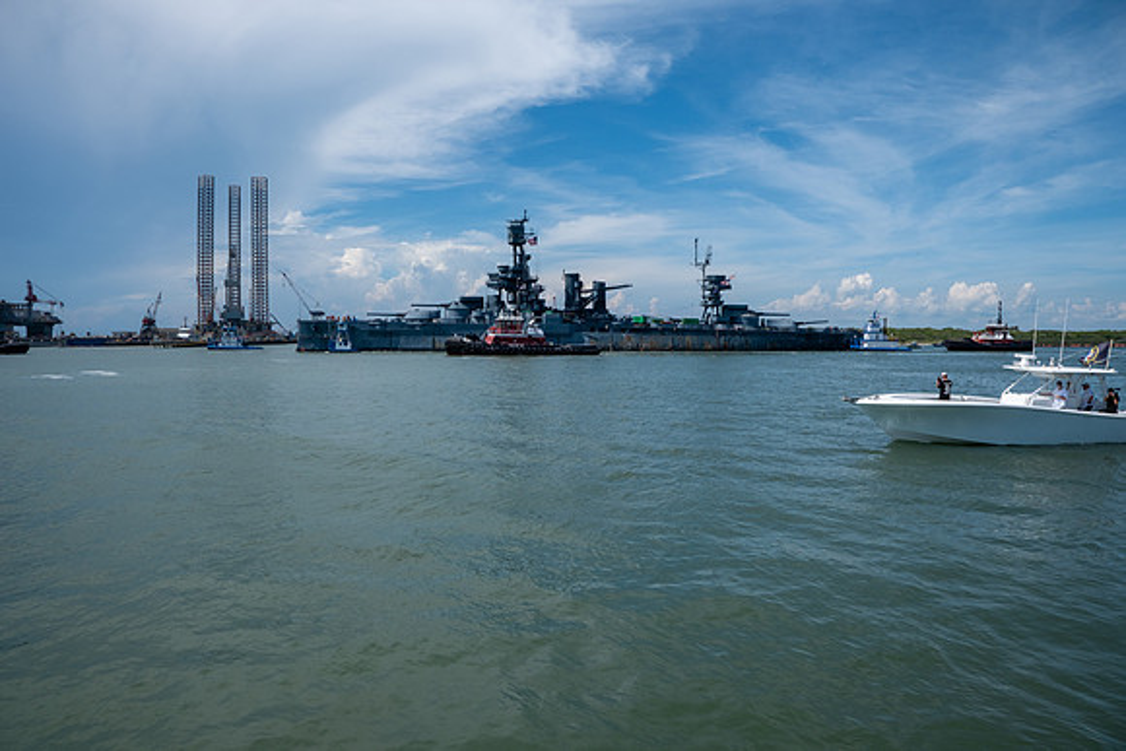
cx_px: 563
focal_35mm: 24
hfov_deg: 73.7
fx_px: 751
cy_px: 376
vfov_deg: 53.2
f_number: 9
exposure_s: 1/750
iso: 160
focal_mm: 16
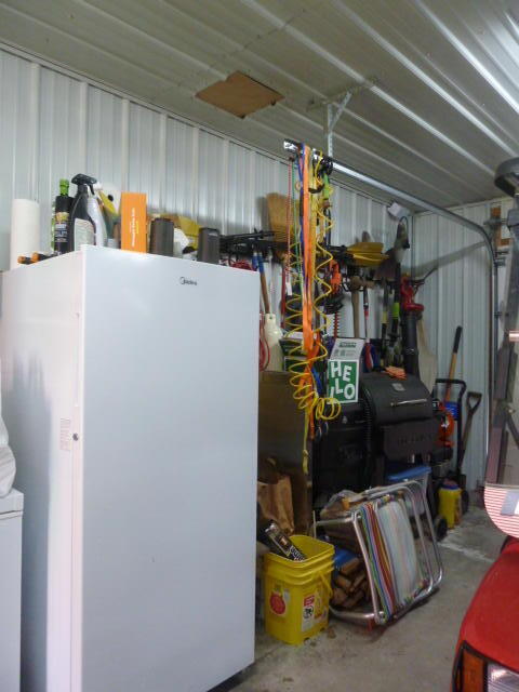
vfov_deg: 69.4
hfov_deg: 54.9
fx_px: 500
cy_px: 346
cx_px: 260
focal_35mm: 25
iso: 400
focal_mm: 4.1
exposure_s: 1/30
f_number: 3.3
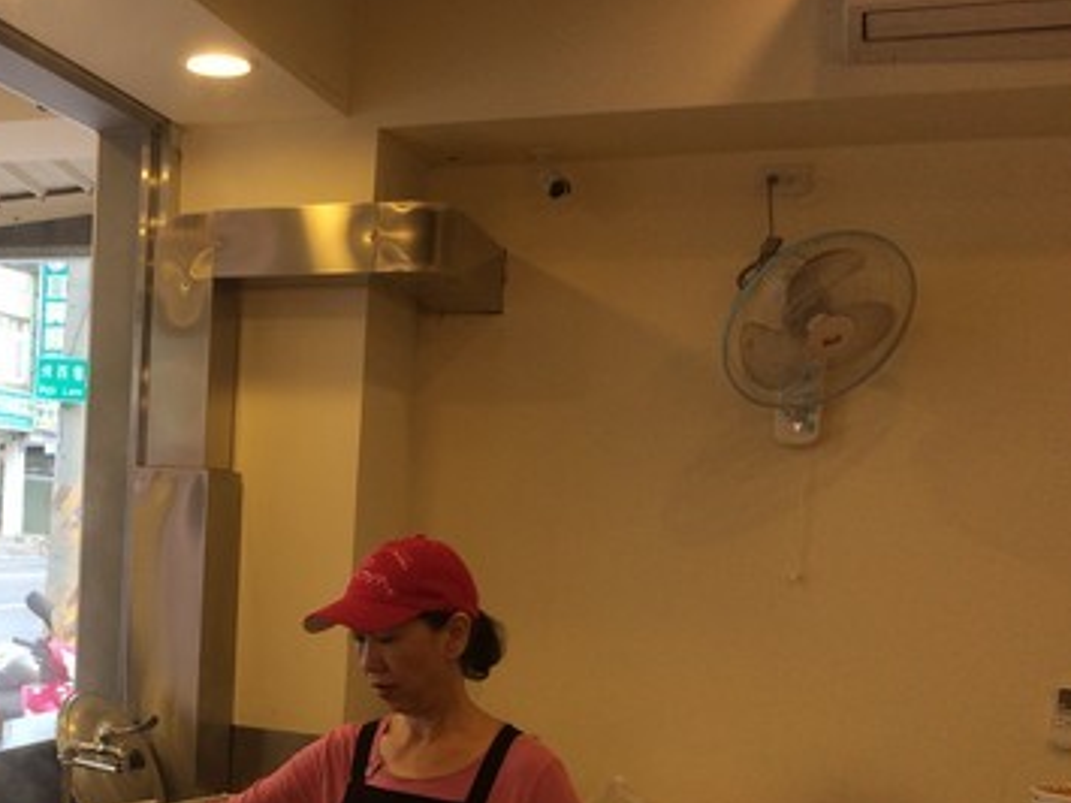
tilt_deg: -5.0
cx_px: 187
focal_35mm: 49
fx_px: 1516
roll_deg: -4.2
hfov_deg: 37.3
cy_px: 655
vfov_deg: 28.9
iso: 50
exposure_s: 1/120
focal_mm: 4.15
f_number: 2.2
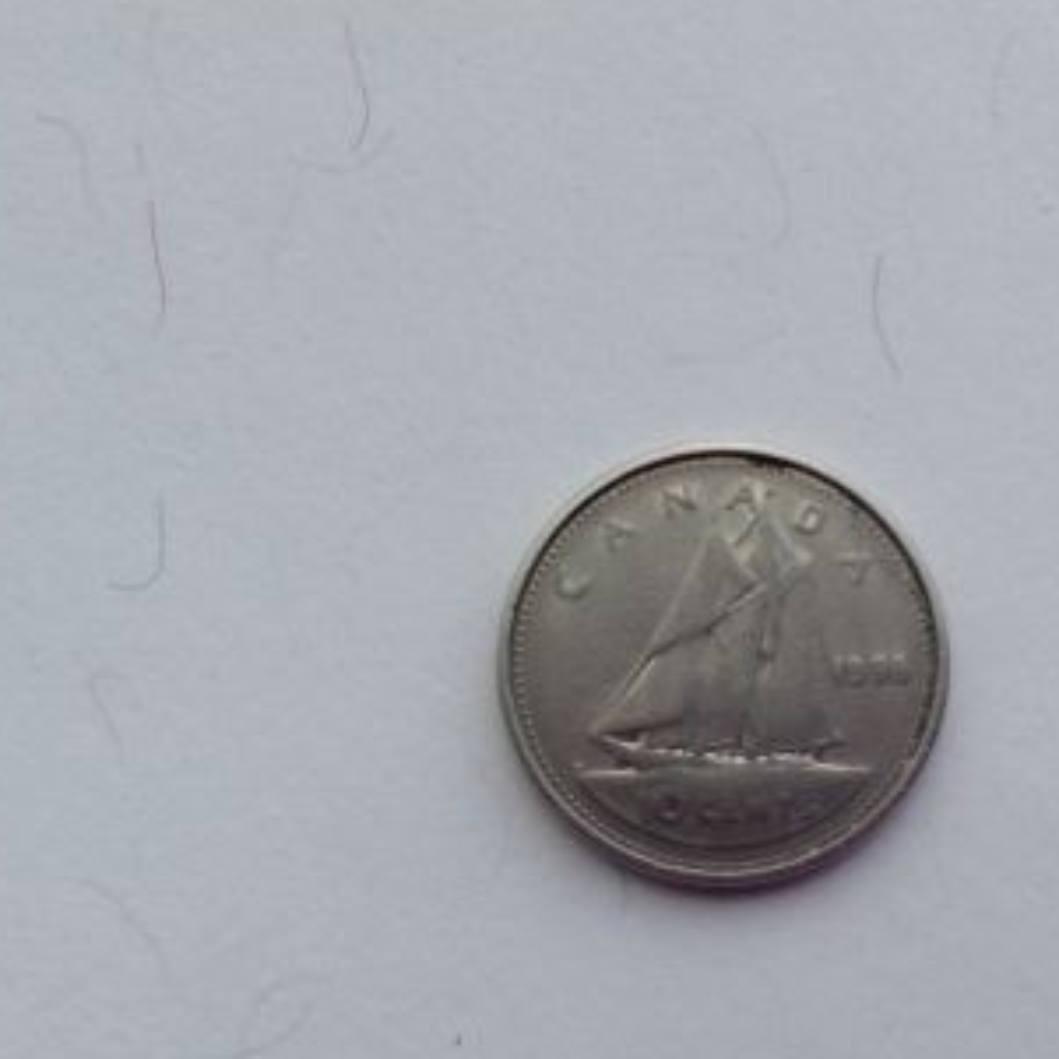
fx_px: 2007
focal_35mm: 58
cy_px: 651
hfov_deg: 29.4
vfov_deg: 29.5
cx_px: 668
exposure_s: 1/133
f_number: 2.4
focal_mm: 3.3
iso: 32
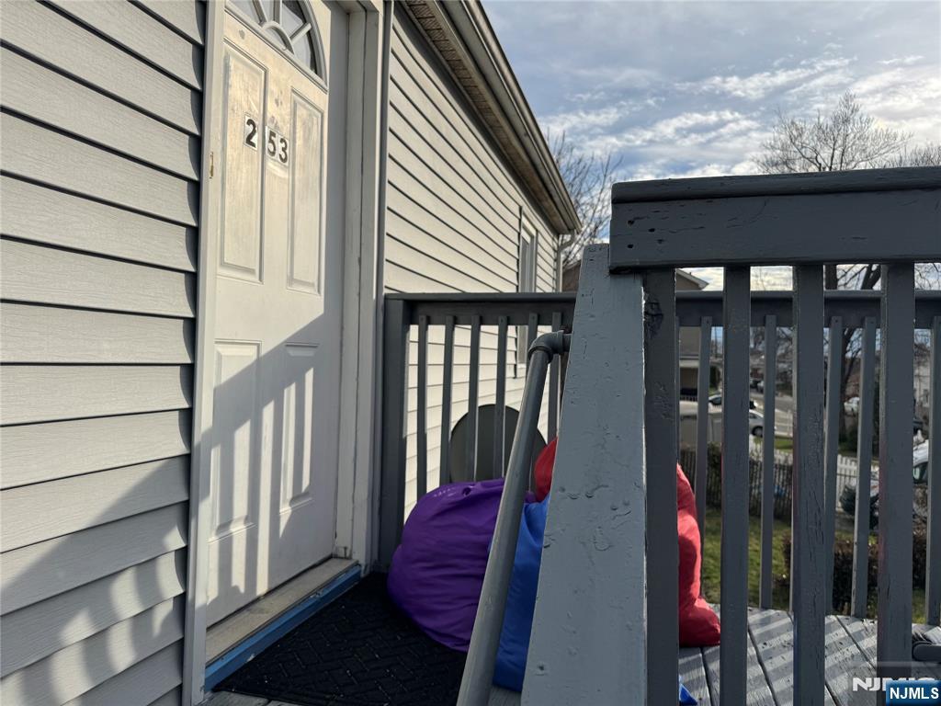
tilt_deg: +2.7
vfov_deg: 56.8
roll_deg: -1.4
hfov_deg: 71.6
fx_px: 652
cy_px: 353
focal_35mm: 24
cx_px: 470
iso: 80
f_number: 1.78
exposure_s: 1/4950
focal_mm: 6.76
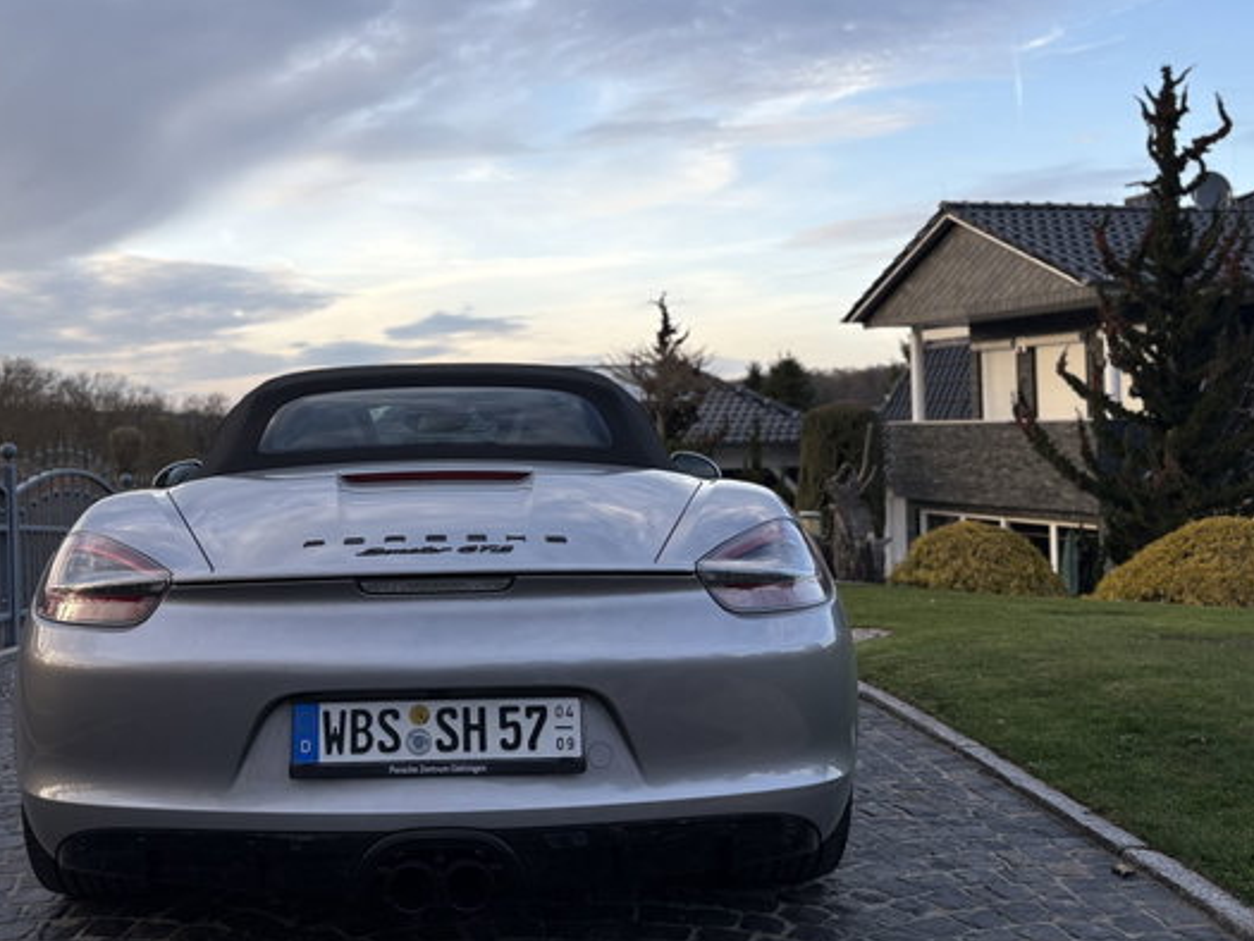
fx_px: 1377
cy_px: 392
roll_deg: +0.7
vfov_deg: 37.6
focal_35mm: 38
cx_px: 475
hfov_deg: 48.5
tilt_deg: +0.1
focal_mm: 5.96
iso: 50
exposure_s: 1/747
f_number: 1.6
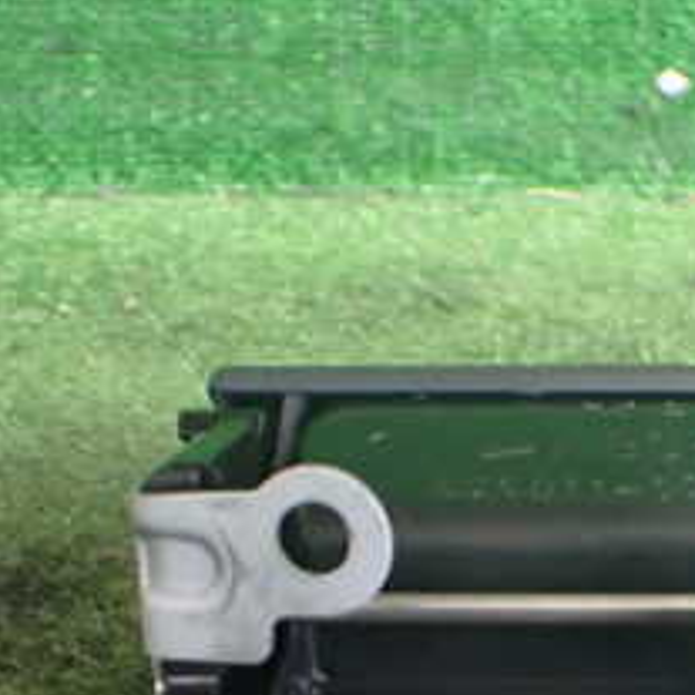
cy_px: 671
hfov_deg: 21.8
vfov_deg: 21.8
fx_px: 1749
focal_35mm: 77
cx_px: 675
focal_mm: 5.4
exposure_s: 1/125
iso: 800
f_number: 2.3
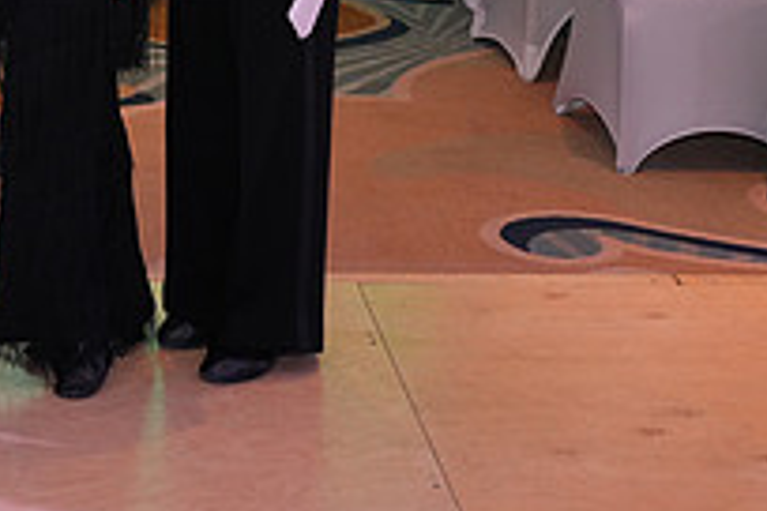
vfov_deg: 12.7
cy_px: -107
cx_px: -98
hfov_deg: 18.6
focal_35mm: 105
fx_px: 2237
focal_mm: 37
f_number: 5.6
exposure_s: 1/250
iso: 2000
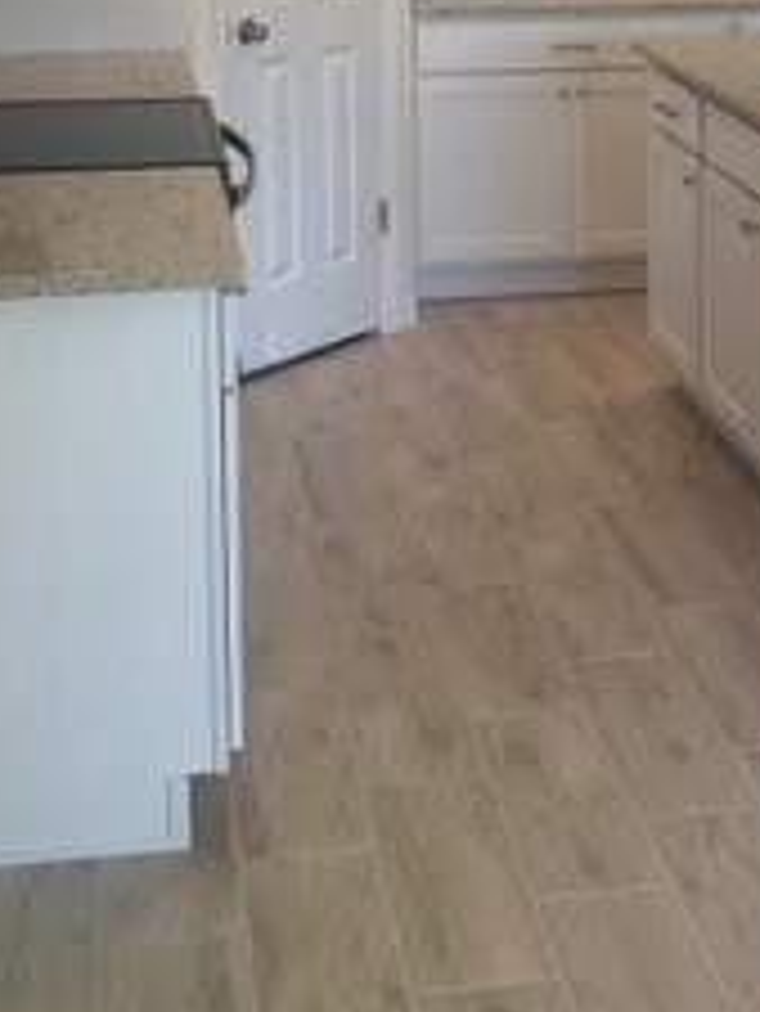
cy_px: 117
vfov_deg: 25.6
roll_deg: +0.2
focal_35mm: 74
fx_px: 2164
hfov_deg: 19.8
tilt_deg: -9.3
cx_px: 540
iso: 64
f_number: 1.6
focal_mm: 5.1
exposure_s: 1/143
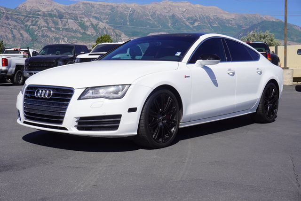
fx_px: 414
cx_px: 150
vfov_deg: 27.3
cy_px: 100
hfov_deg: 39.9
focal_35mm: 50
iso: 100
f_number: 11
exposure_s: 1/250
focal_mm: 33
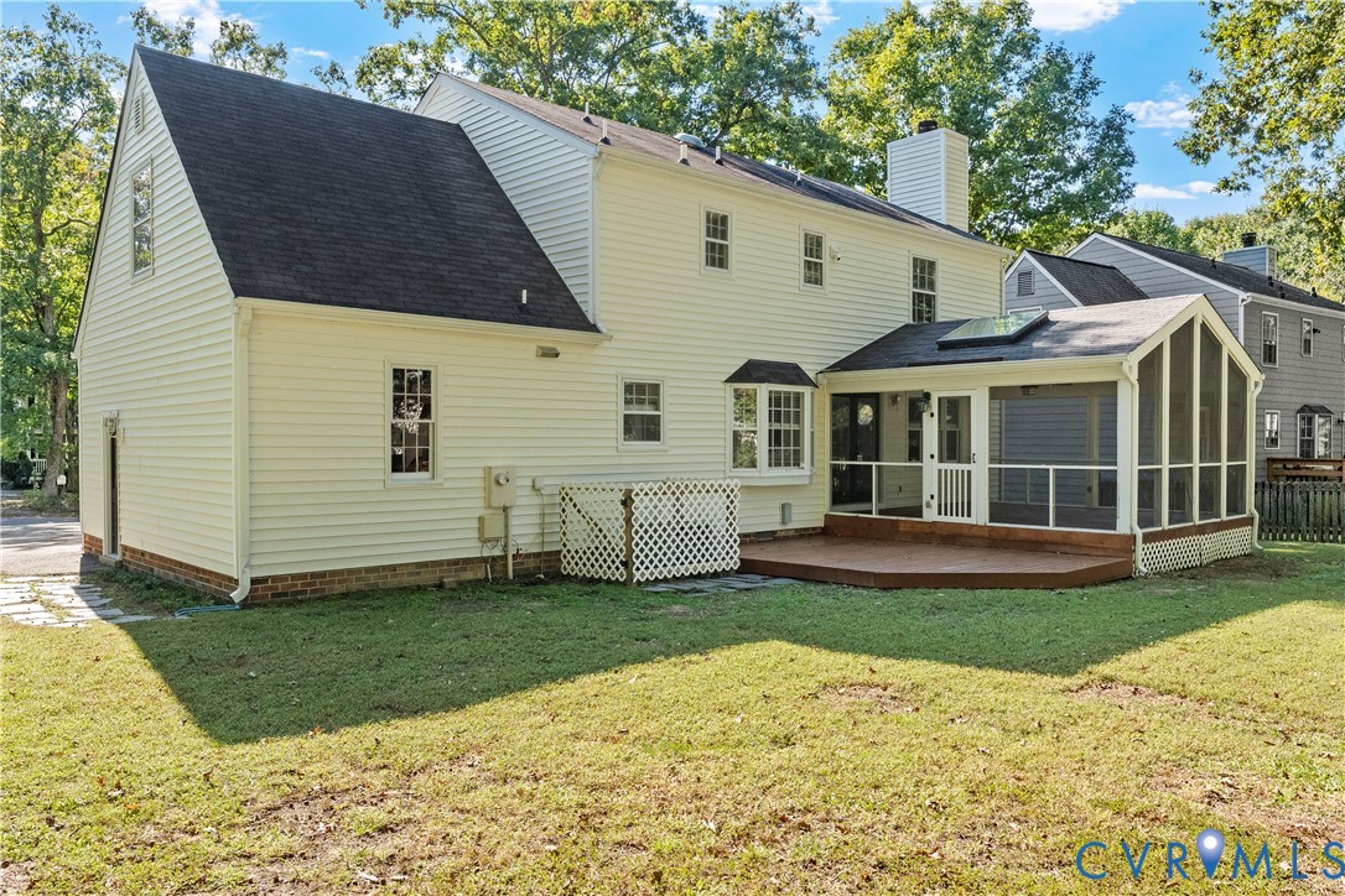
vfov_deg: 51.3
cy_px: 448
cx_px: 672
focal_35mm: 25
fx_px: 934
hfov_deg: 71.5
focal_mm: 16.8
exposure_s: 1/800
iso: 1600
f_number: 9
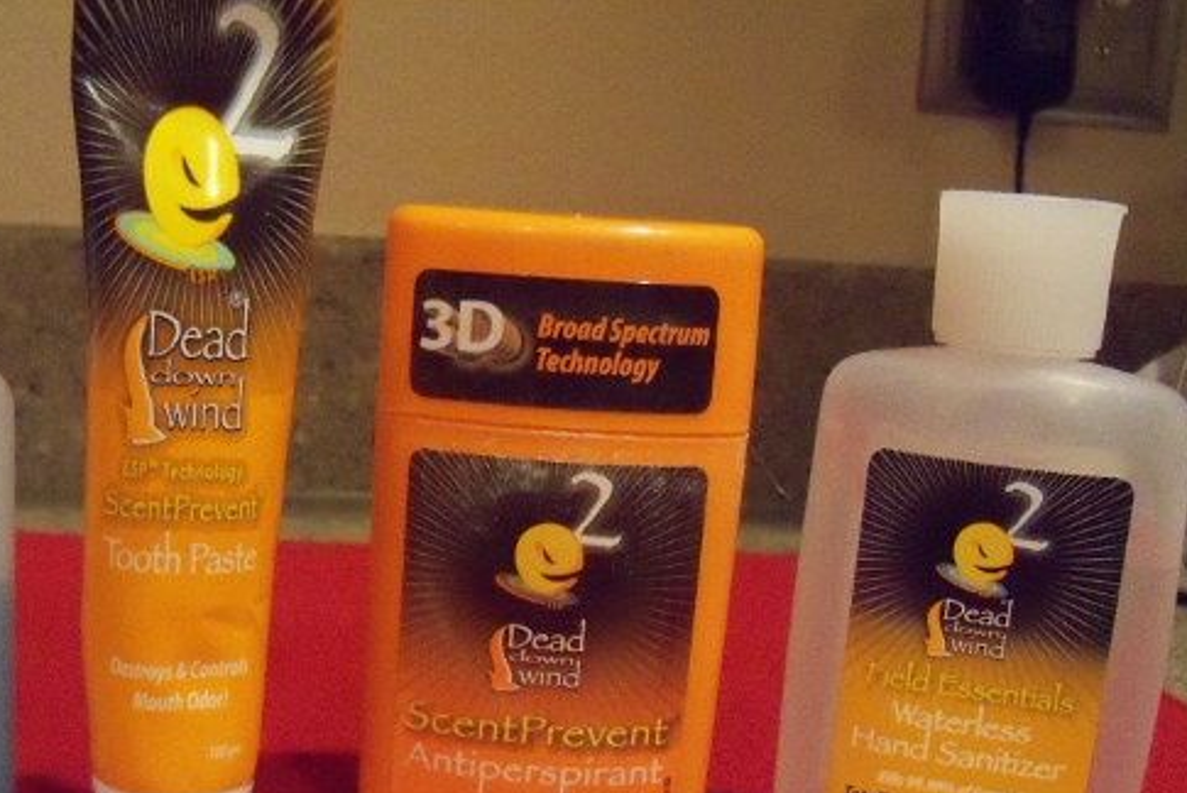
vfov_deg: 27.8
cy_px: 583
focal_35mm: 48
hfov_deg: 40.7
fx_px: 1584
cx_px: 414
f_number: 3.5
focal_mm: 6.2
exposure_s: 1/40
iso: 1600
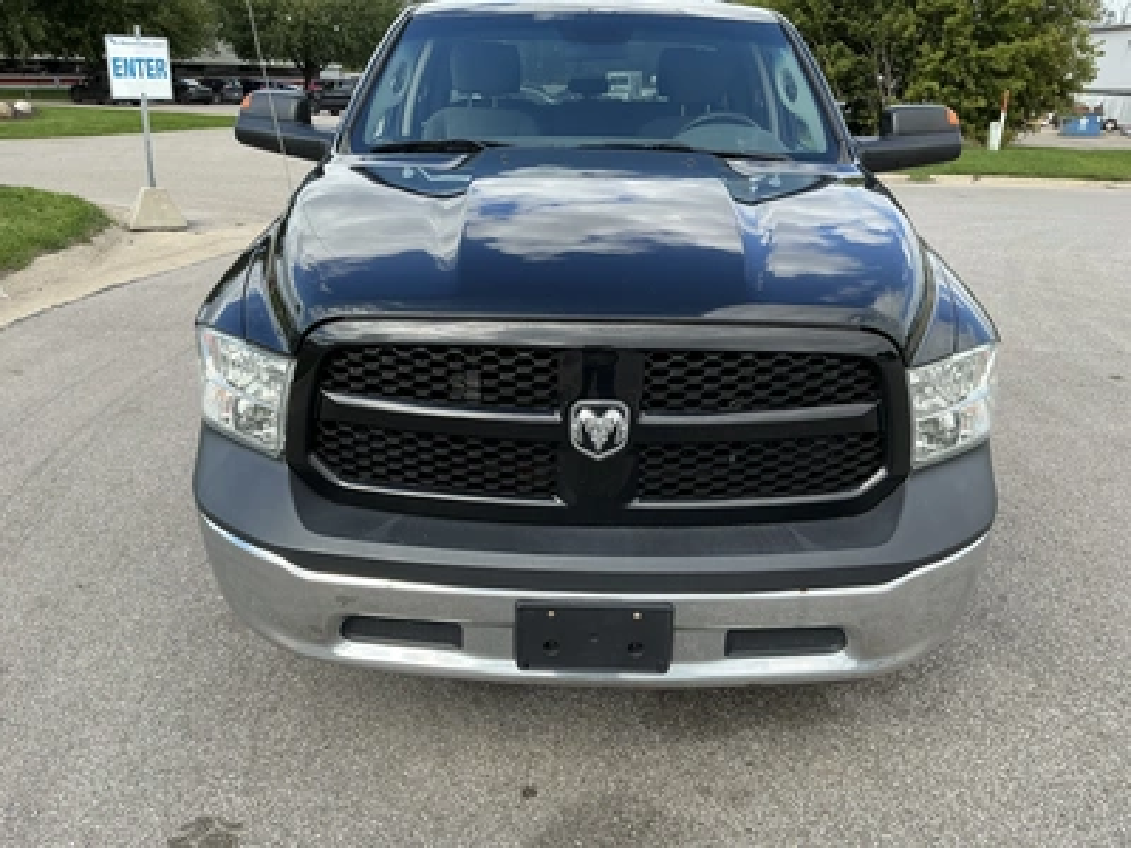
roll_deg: -1.5
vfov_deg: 49.7
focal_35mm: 28
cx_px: 566
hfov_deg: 63.4
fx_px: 915
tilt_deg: -18.7
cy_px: 424
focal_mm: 3
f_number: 1.8
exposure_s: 1/540
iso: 25
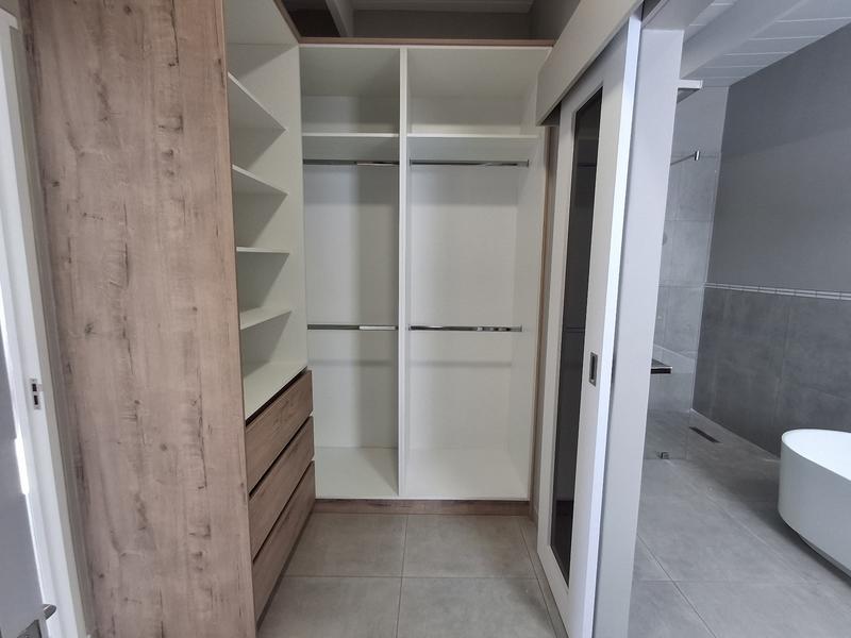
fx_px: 393
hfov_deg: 94.5
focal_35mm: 16
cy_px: 319
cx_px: 426
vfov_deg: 78.1
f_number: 2.2
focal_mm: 1.64
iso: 64
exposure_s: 1/50
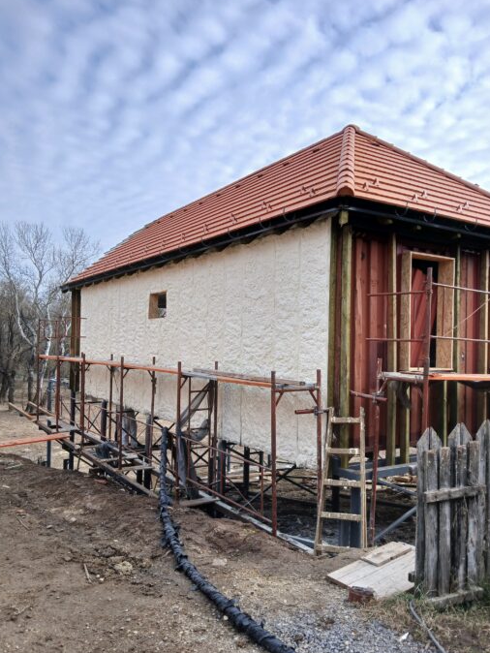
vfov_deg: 65.3
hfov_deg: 51.4
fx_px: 509
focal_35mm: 27
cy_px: 334
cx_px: 239
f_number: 1.8
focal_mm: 3.98
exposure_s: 1/386
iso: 20
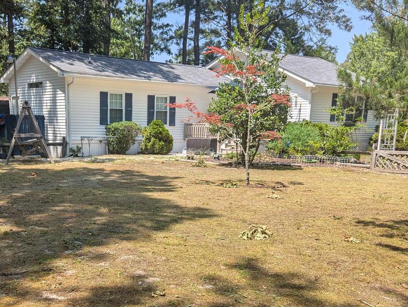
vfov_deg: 32.8
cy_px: 241
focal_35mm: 43
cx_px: 134
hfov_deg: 43.2
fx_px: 507
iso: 40
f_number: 1.85
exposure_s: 1/1058
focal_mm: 6.81
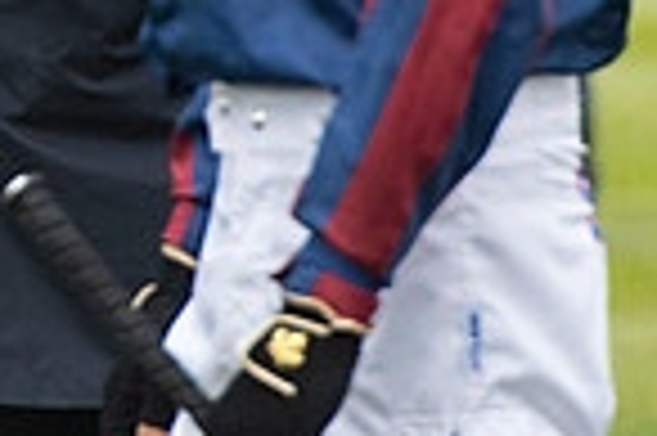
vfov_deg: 1.2
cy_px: -389
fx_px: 21729
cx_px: -572
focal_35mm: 1192
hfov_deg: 1.7
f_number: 4
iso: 1600
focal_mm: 200
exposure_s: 1/1600
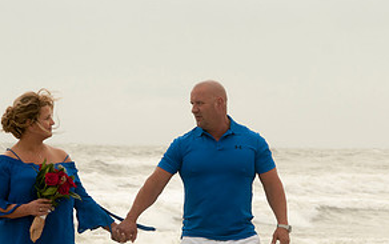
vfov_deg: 4.6
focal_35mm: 288
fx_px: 3056
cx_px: 184
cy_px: 215
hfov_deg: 7.3
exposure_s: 1/250
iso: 100
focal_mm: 95
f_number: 9
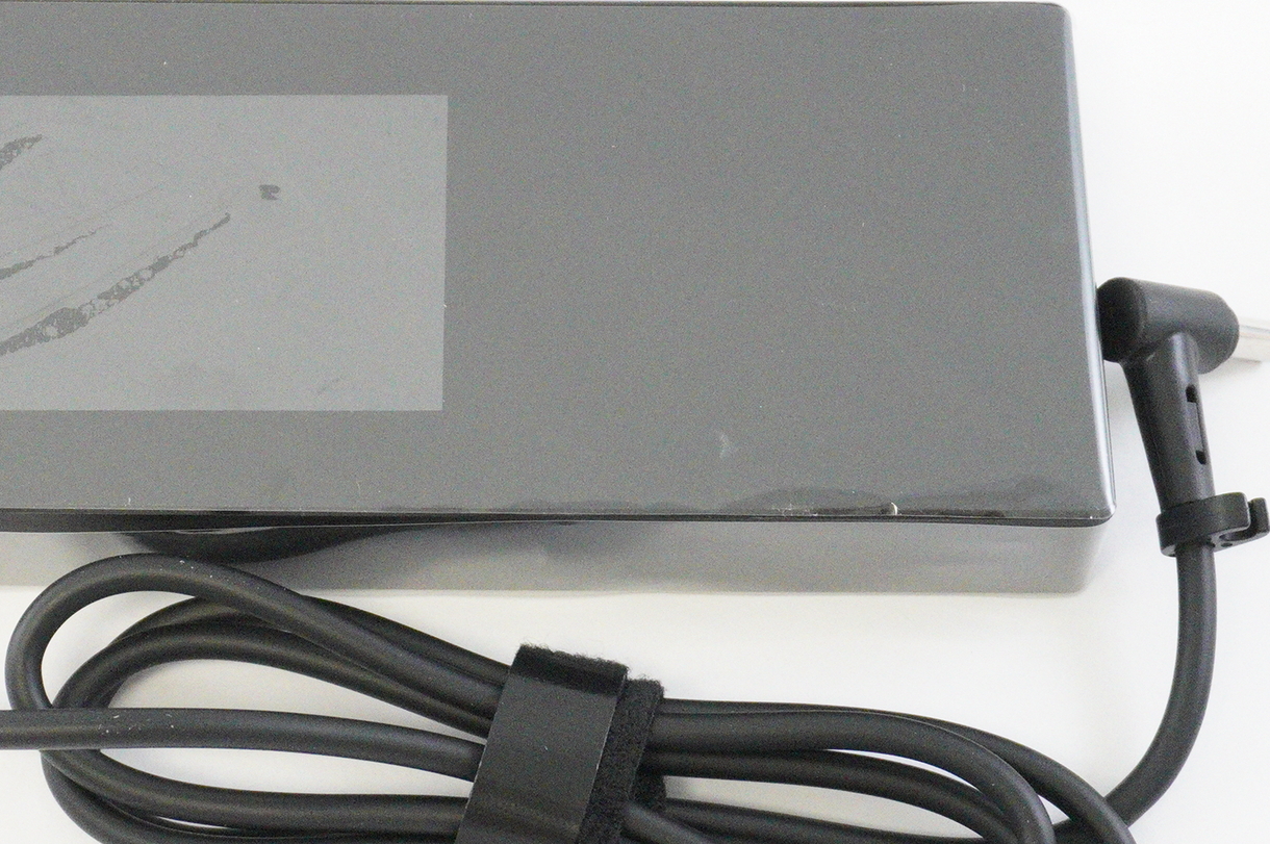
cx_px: 506
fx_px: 2926
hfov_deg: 24.4
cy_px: 259
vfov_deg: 16.4
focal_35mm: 83
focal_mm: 27
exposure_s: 1/250
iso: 8000
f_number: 5.6
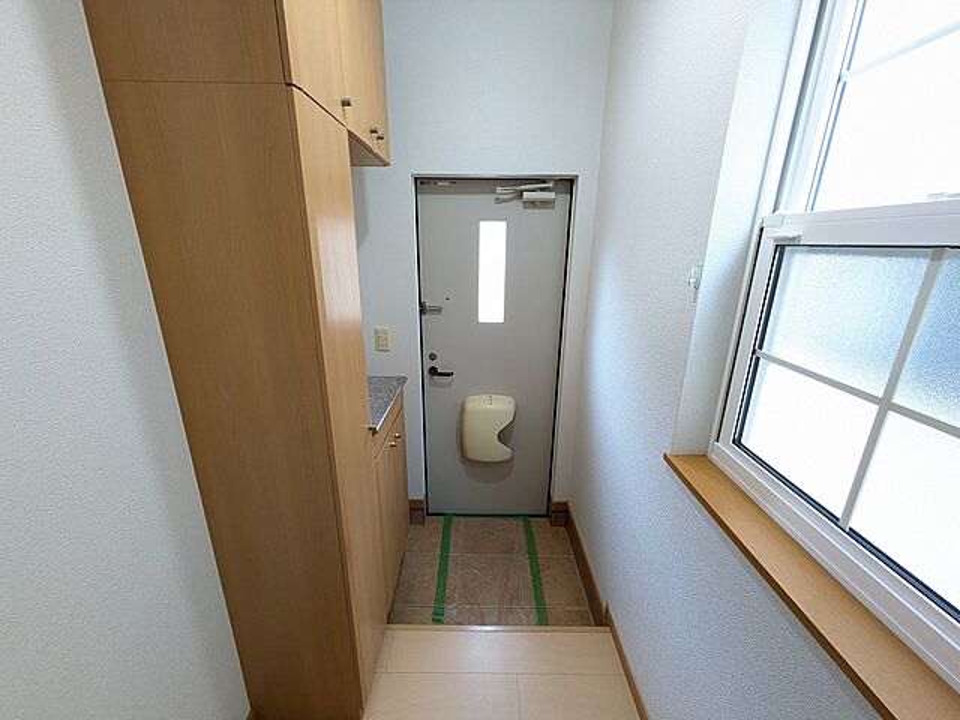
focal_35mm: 14
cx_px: 480
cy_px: 360
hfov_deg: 102.1
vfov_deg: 85.7
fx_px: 388
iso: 331
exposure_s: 1/60
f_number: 2.2
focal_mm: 1.83
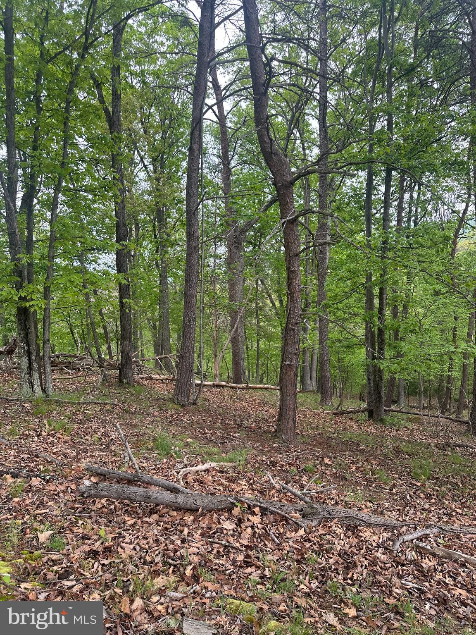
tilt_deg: -4.7
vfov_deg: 71.6
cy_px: 318
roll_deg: +1.6
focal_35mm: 24
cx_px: 238
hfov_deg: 56.8
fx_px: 440
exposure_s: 1/393
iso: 80
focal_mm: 6.86
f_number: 1.78
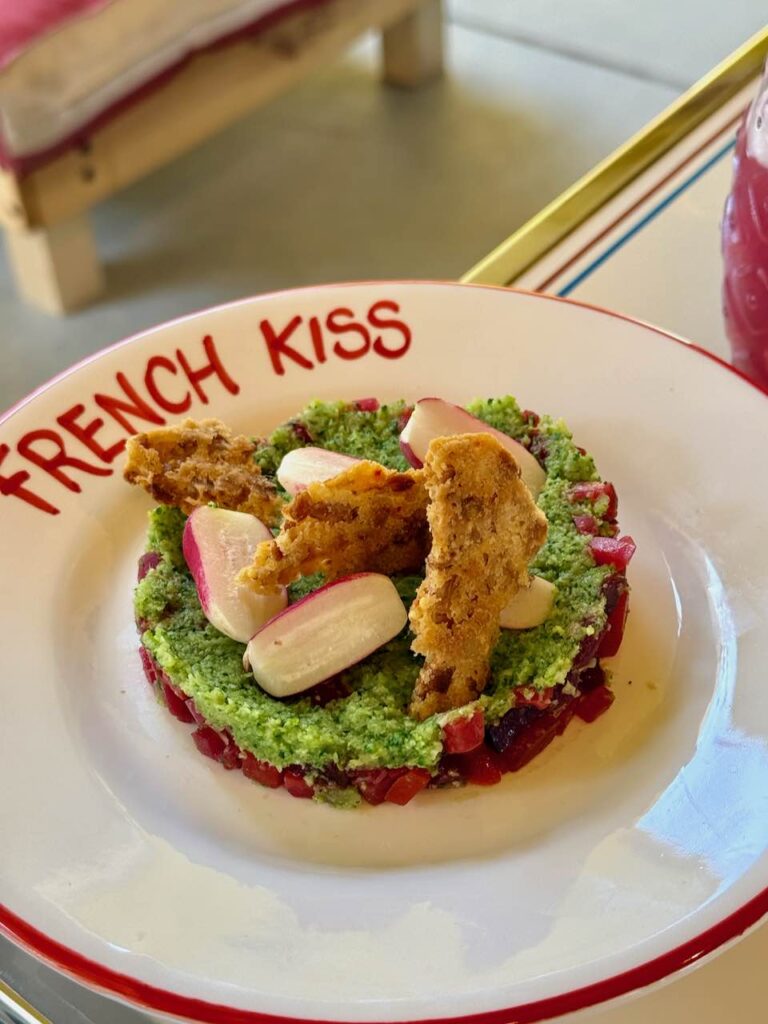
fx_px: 1420
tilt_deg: -43.3
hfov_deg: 30.3
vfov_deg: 39.7
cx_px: 384
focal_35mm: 48
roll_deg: +1.3
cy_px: 512
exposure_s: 1/182
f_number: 1.78
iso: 80
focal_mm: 6.76
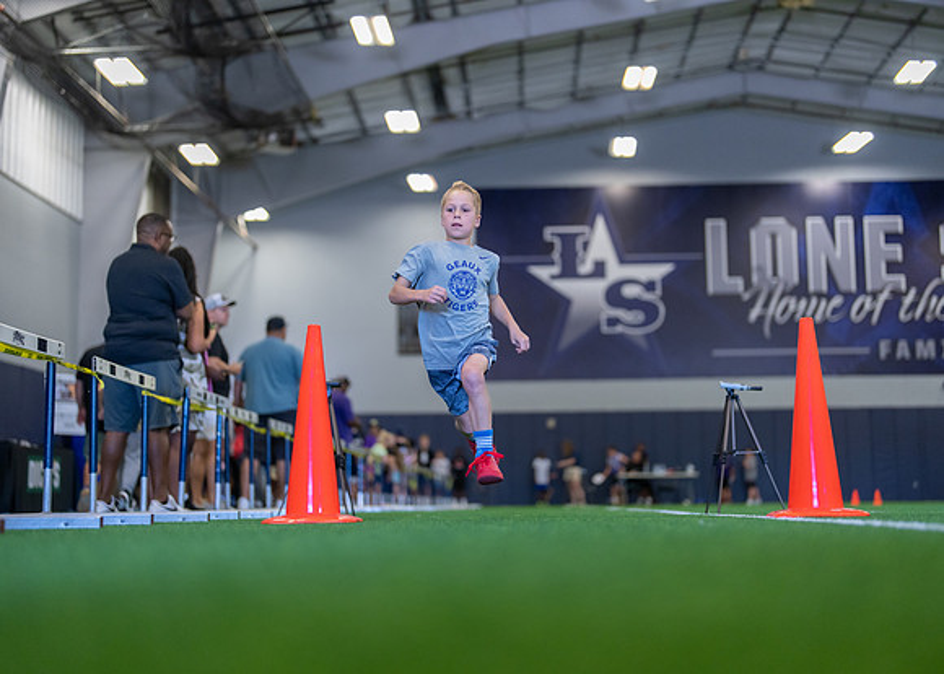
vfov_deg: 26.5
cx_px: 472
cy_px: 337
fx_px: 1429
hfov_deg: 36.6
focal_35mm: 53
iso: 1250
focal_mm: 50
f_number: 1.2
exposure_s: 1/1000
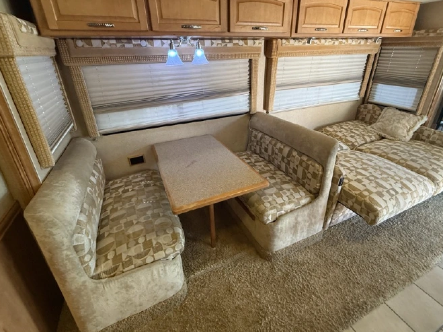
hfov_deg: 91.0
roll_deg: -0.6
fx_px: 218
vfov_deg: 74.3
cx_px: 227
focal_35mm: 17
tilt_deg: -18.8
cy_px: 142
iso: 320
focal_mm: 2.22
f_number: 2.2
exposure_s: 1/70
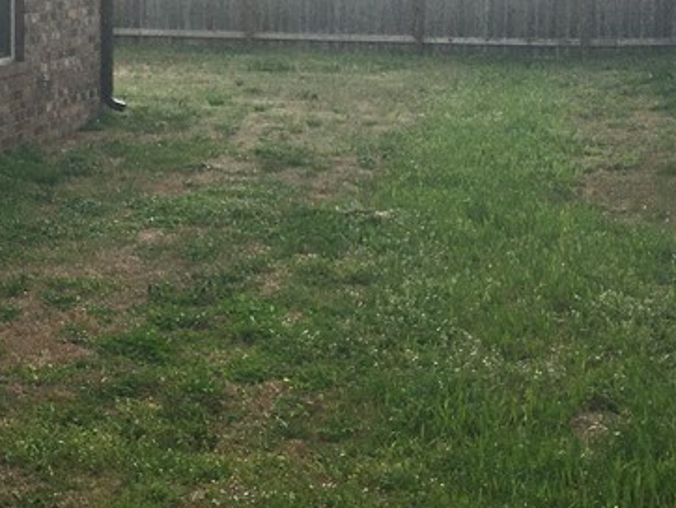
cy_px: 120
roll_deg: -1.9
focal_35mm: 82
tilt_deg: -5.1
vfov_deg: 17.9
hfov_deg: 23.6
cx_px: 177
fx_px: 1602
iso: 25
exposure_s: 1/3846
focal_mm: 4.15
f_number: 2.2
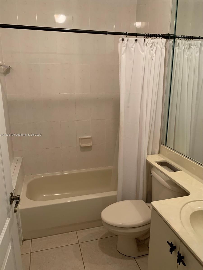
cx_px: 102
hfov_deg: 53.1
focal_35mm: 26
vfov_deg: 67.3
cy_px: 135
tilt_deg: -14.1
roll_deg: +0.7
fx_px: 203
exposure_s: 1/40
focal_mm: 4.25
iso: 320
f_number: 1.8
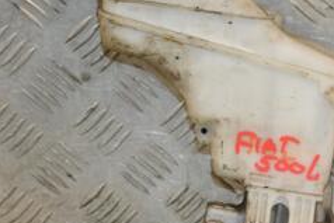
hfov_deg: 10.8
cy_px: 98
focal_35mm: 189
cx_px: 285
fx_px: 1754
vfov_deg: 7.3
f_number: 5.6
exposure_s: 1/200
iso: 800
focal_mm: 50
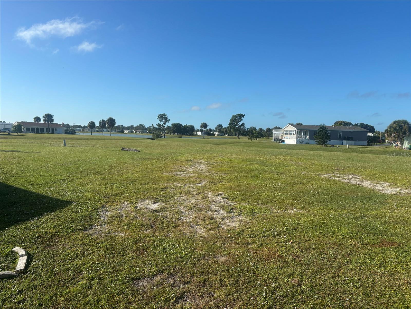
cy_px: 154
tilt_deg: -5.0
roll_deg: -2.8
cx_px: 206
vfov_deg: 53.1
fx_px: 309
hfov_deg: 67.3
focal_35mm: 26
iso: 50
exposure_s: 1/3413
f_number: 1.6
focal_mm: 5.96
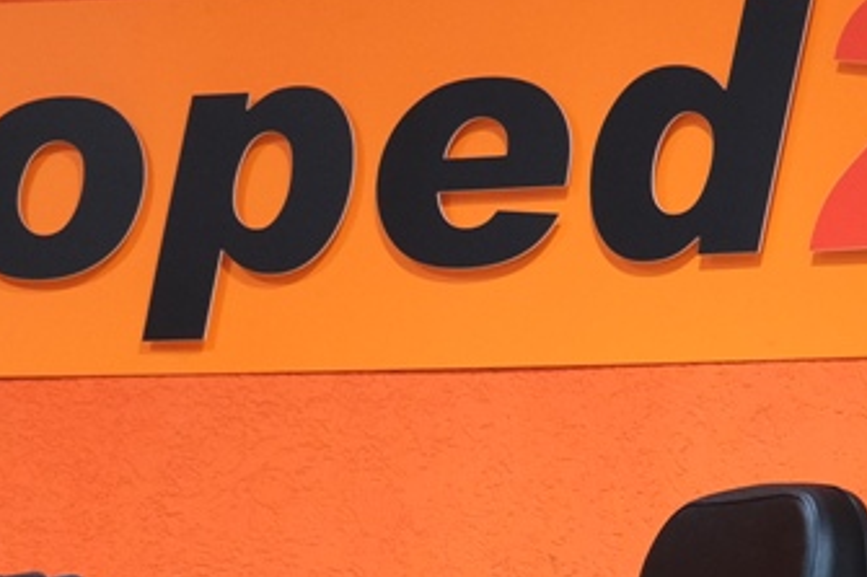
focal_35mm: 196
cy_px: 951
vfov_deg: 6.9
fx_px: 4718
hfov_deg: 10.4
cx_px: 34
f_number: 4
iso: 1000
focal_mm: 27.5
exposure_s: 1/60
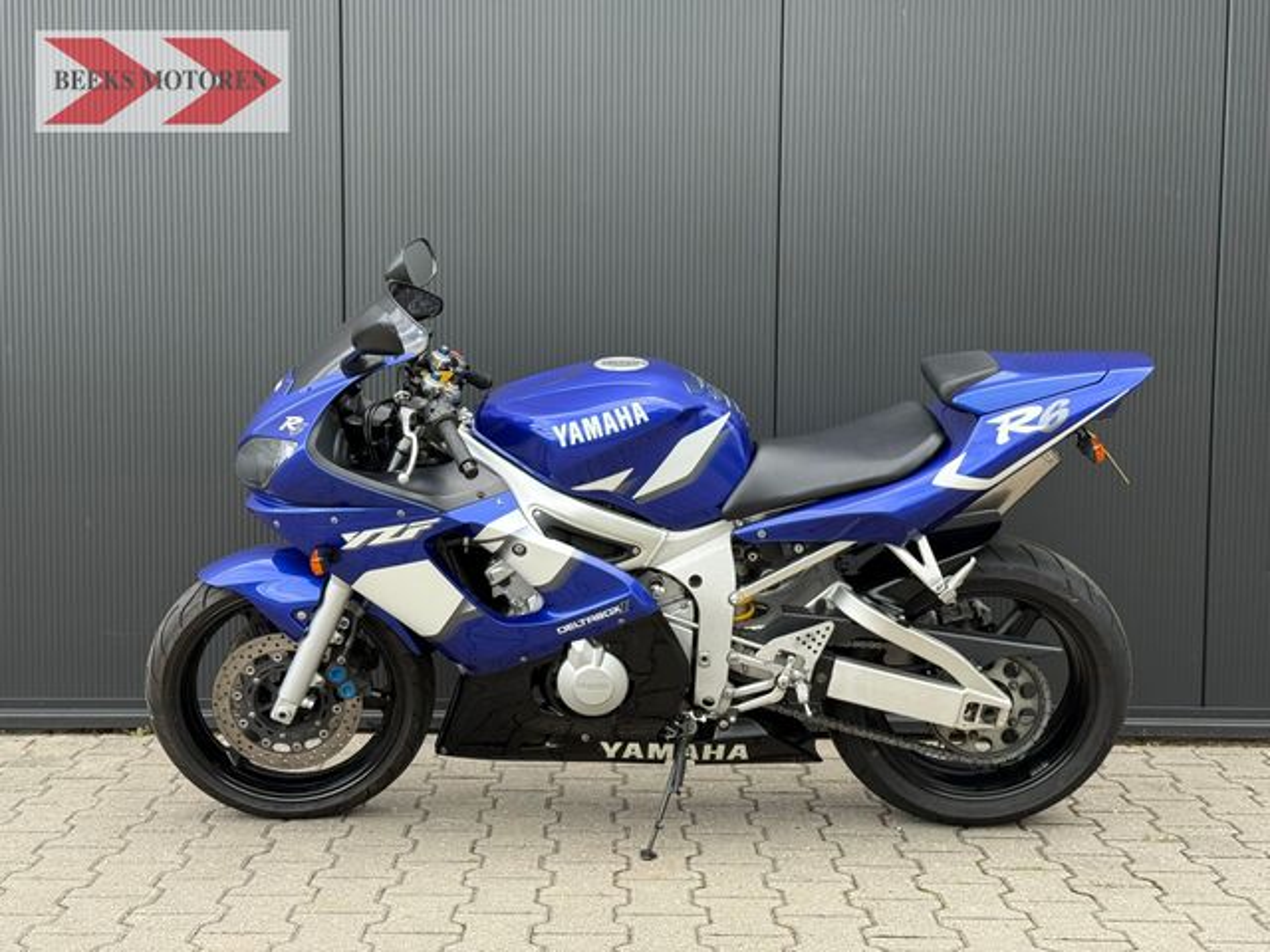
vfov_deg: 30.3
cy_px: 476
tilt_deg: -3.9
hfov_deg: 39.7
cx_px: 635
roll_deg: -0.6
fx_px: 1761
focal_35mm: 48
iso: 64
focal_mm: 6.76
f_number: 1.78
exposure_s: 1/641
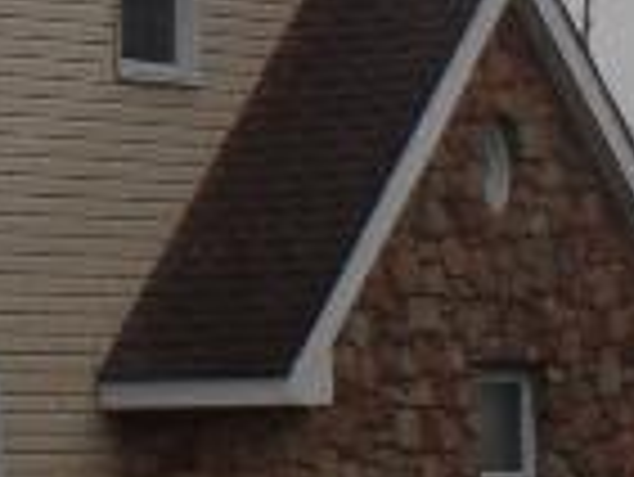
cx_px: -1461
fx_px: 6911
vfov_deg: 3.9
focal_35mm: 377
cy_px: -230
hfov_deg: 4.9
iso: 120
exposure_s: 1/30
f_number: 3.4
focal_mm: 9.2
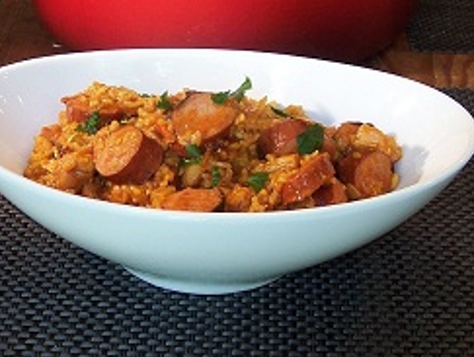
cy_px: 142
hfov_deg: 27.0
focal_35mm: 72
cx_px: 200
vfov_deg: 20.5
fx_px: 987
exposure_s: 1/30
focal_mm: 6.3
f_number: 2.8
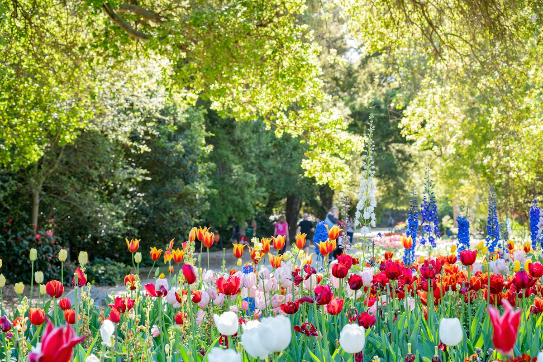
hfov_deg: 28.8
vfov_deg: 19.5
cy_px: 181
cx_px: 272
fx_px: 1056
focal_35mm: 70
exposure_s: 1/40
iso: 400
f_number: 10
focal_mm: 70
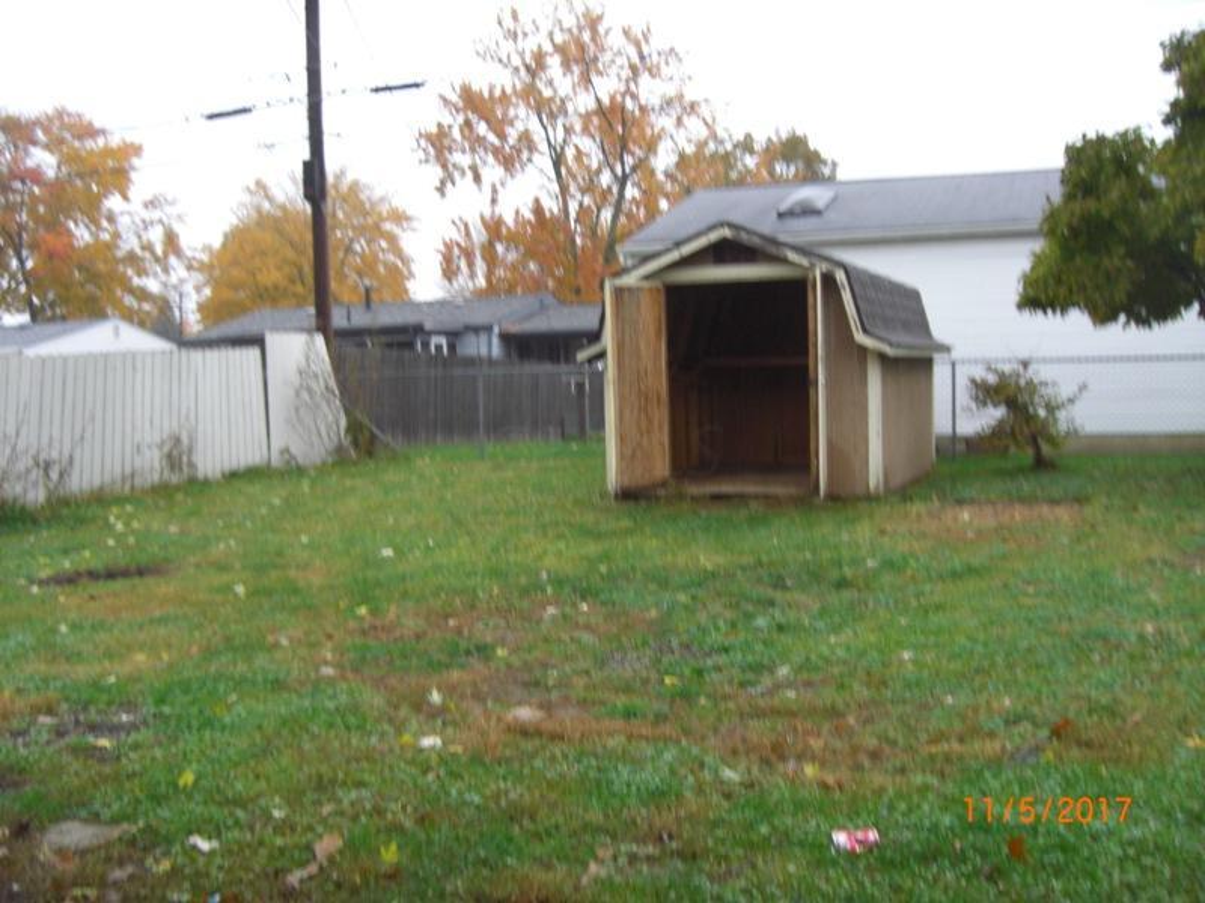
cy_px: 452
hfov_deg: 49.0
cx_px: 602
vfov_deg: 37.7
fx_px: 1323
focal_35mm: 38
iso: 100
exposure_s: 1/100
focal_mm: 6.2
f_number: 2.7
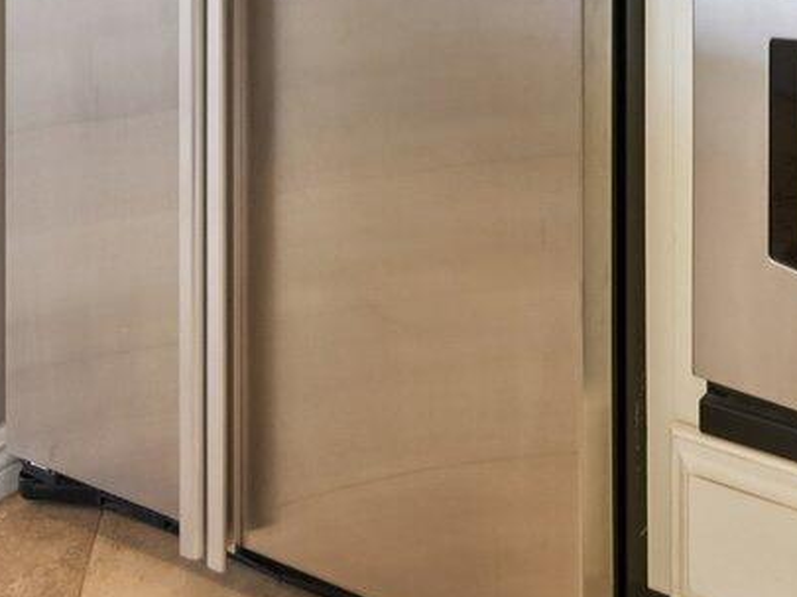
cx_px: 1012
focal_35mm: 75
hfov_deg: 23.2
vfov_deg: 15.3
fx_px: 1735
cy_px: -624
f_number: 8
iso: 500
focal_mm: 15.5
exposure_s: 1/30
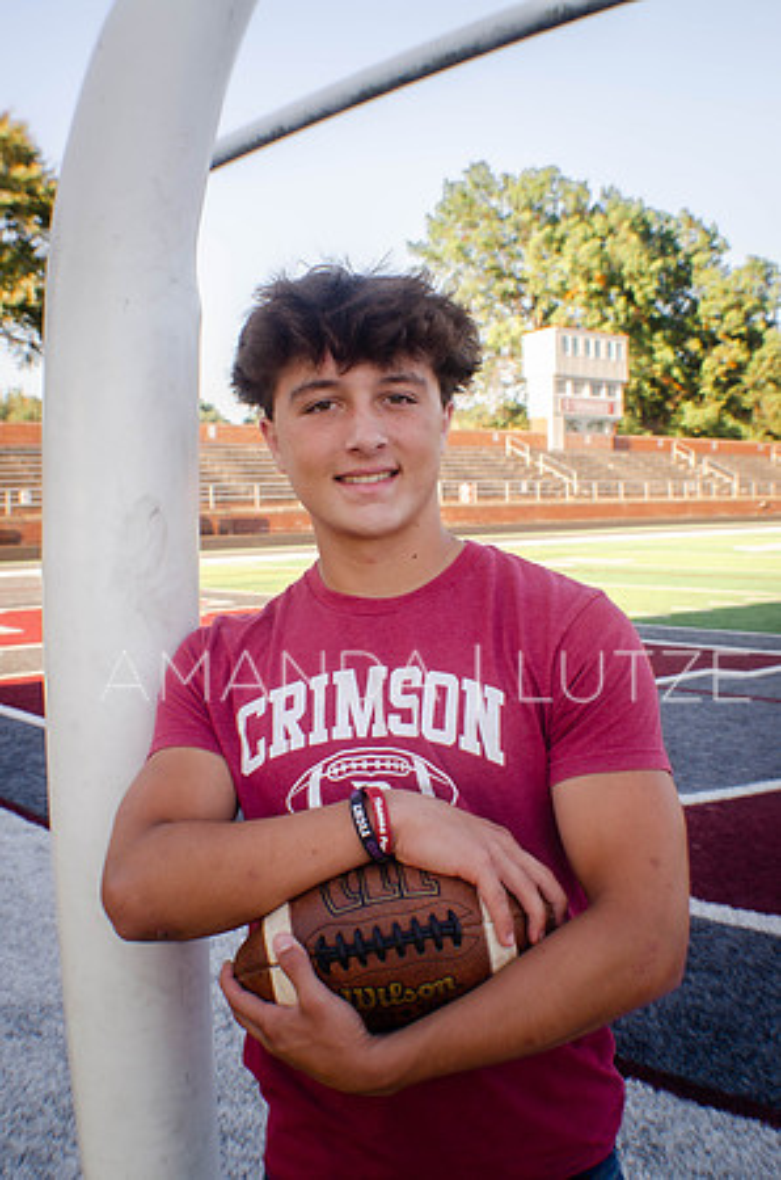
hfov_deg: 25.6
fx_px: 1716
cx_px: 390
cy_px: 590
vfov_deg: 37.9
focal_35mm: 52
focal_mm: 35
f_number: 6.3
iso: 200
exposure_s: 1/160
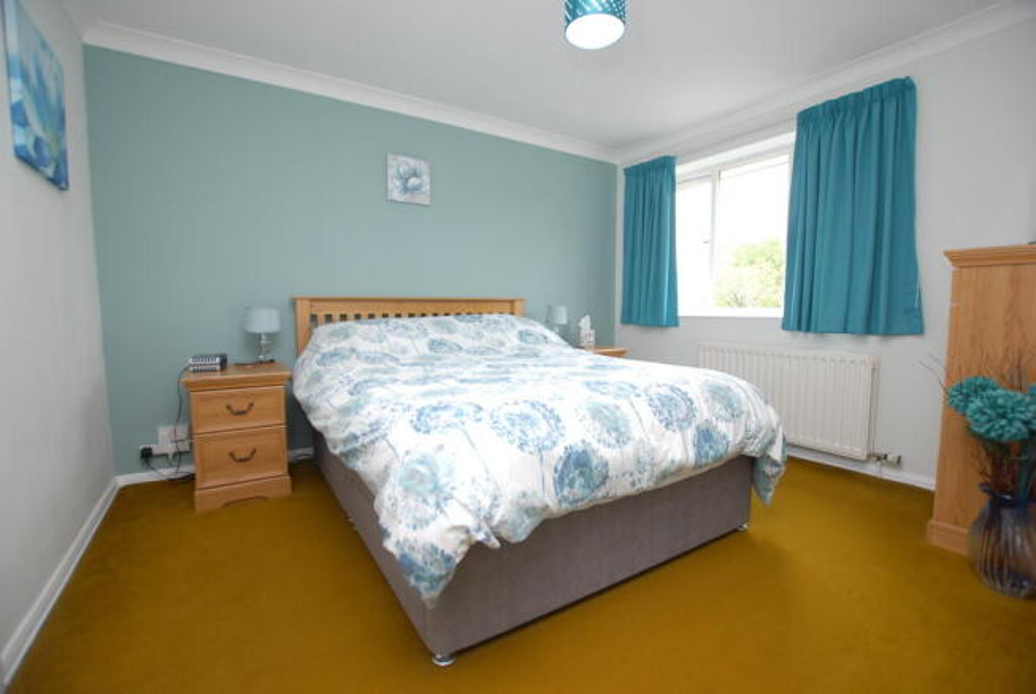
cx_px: 518
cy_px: 347
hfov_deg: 100.3
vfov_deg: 77.5
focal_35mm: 15
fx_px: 432
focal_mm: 10
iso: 125
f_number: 3.5
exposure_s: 1/15
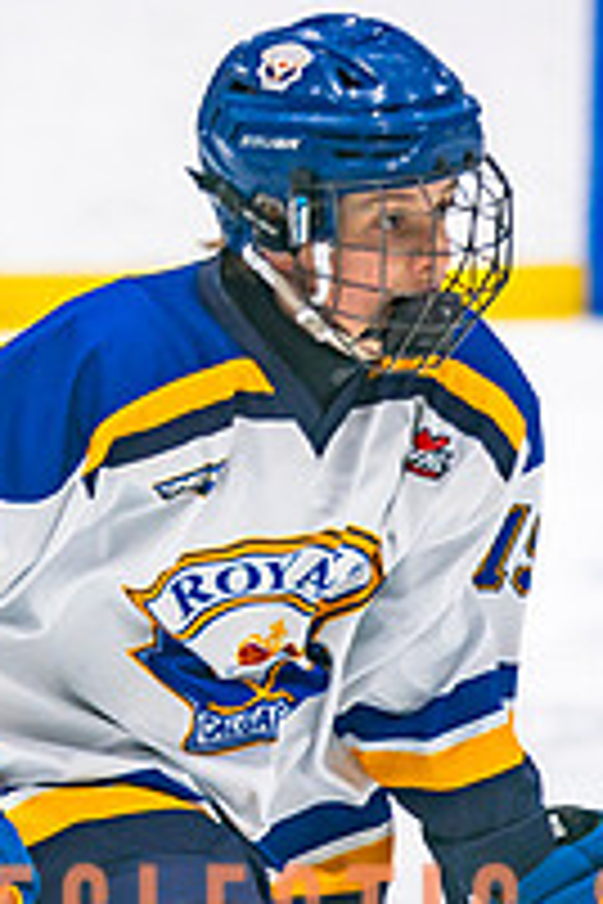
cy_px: 922
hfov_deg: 2.9
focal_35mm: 476
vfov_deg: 4.3
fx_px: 11959
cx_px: -70
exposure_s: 1/640
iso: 500
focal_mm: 142
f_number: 2.8
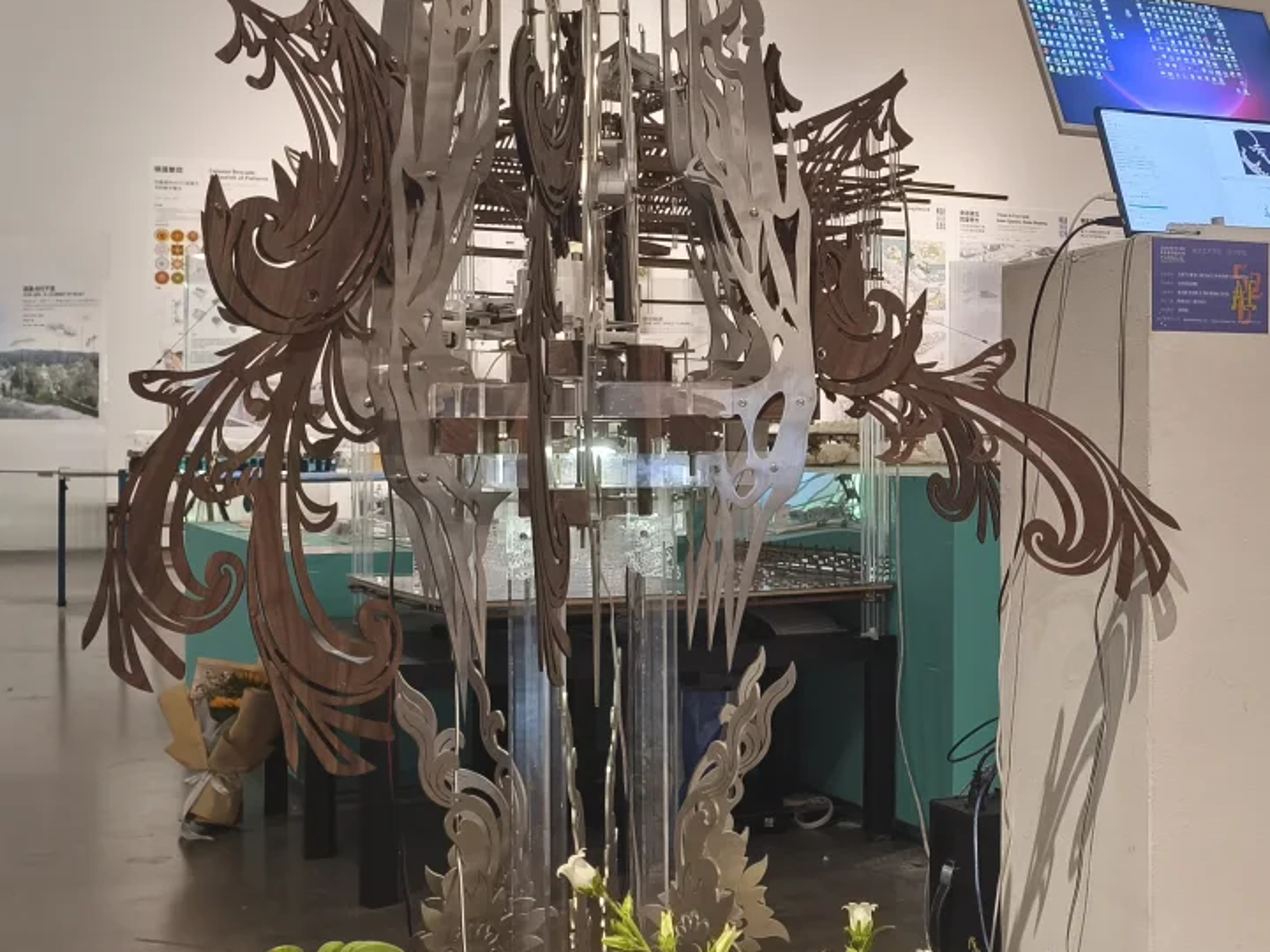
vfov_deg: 31.5
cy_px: 460
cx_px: 1044
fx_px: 1688
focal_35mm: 46
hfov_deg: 39.4
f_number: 1.6
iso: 800
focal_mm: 5.84
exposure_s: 1/42.2
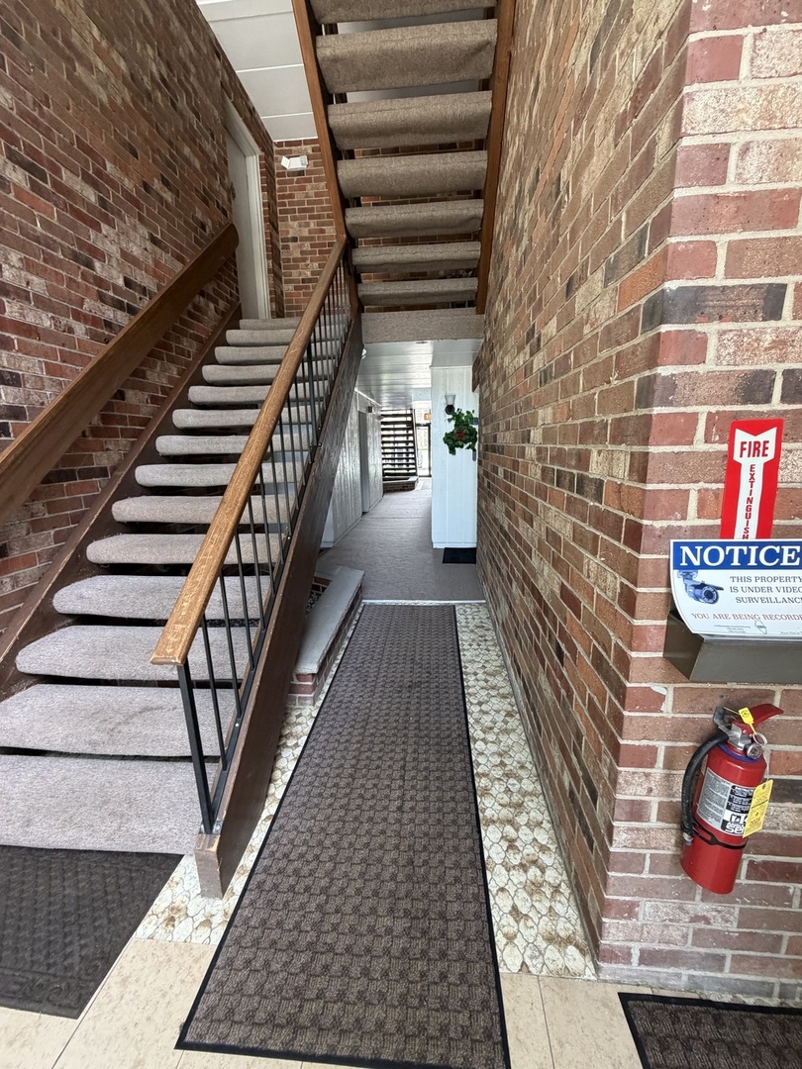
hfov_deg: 85.7
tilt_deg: -12.3
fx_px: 432
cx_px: 401
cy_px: 534
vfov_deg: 102.1
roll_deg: +1.6
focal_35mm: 14
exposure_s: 1/92
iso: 320
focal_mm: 2.22
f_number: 2.2
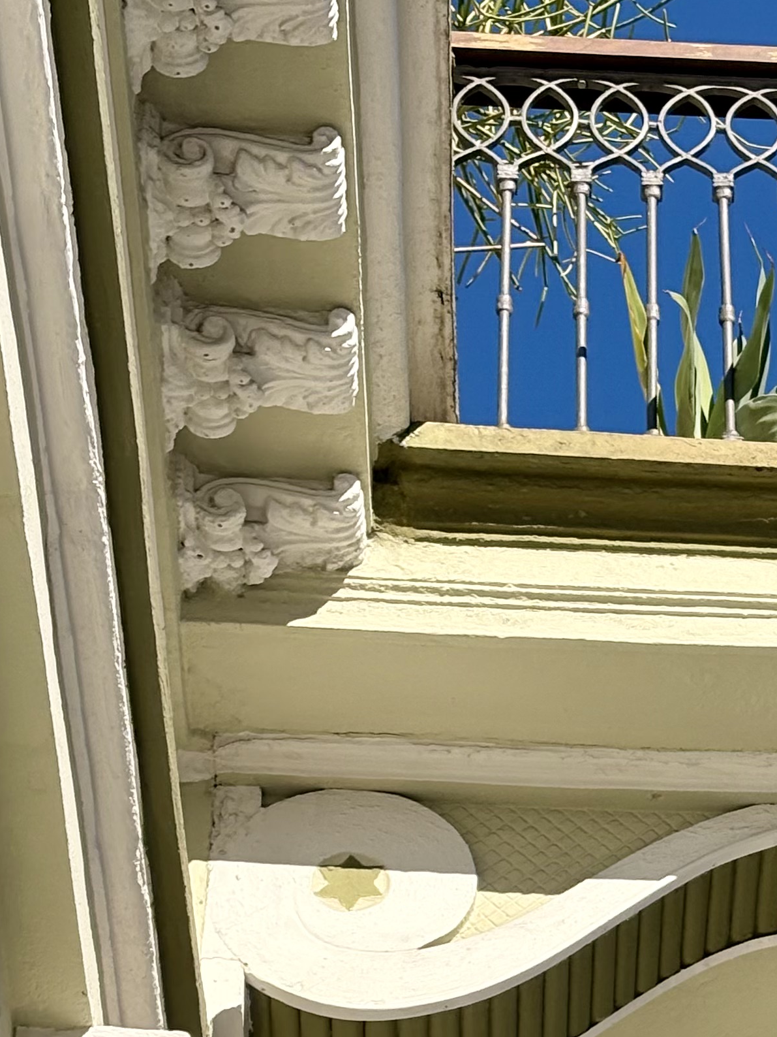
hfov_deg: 11.1
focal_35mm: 132
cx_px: 755
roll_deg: +1.0
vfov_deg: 14.4
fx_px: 3951
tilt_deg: +37.1
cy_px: 1271
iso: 50
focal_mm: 5.96
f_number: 1.6
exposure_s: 1/4065
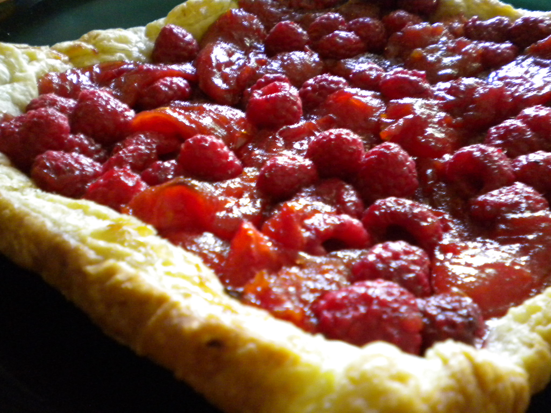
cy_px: 206
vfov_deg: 40.7
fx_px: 557
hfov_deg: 52.6
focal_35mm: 35
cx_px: 276
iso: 619
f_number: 3.1
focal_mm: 6.3
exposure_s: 1/8.8
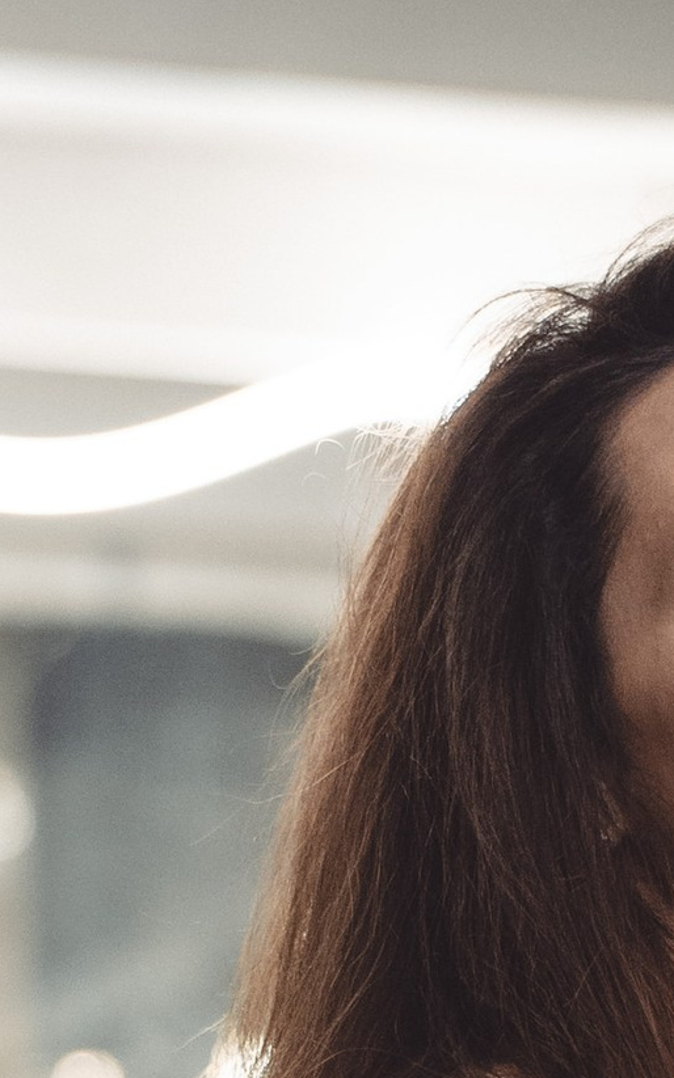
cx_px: 619
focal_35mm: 333
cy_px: 2332
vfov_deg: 6.1
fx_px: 9792
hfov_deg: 3.9
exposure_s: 1/125
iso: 2000
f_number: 2.8
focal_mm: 70
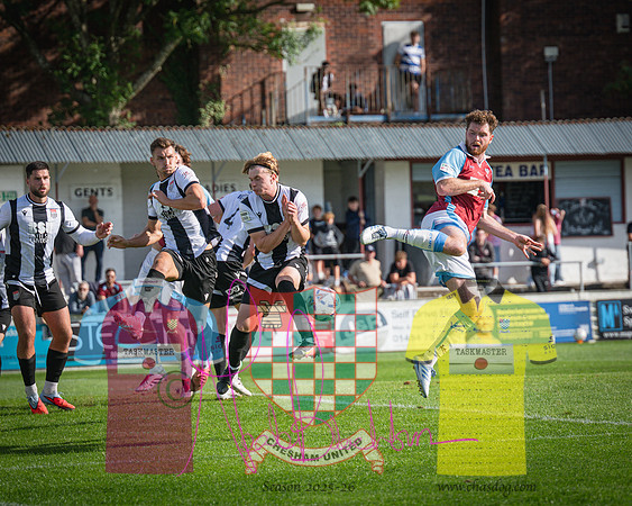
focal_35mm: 235
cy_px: 237
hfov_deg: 8.2
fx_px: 4397
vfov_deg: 6.6
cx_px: 431
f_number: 4
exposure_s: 1/1600
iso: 200
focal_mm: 150
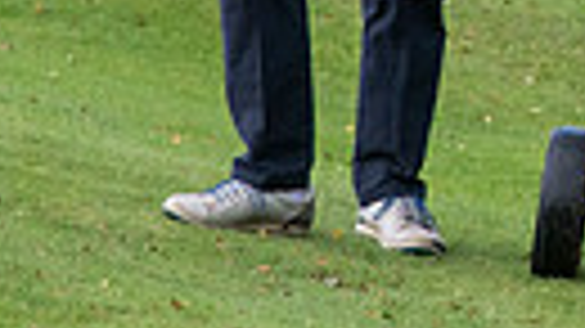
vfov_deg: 0.6
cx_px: 1269
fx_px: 32655
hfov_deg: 1.0
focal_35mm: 2106
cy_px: -375
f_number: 5.6
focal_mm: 300
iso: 640
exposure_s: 1/1600
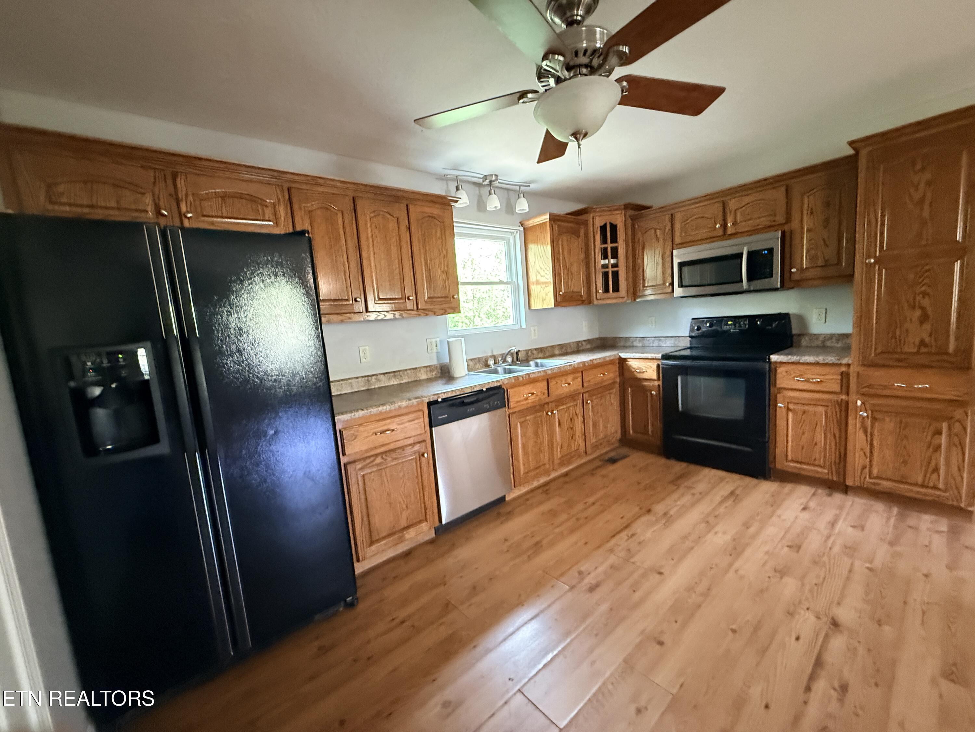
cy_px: 366
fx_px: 394
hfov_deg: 102.1
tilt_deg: -3.7
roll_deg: +5.3
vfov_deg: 85.7
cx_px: 488
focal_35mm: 14
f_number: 2.2
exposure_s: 1/60
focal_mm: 2.22
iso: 800
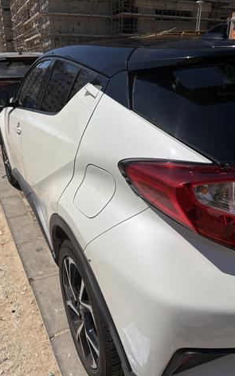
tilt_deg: -22.7
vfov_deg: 66.5
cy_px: 188
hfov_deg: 44.4
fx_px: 287
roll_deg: -0.1
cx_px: 103
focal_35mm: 28
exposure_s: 1/14493
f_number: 1.6
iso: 50
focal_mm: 5.96
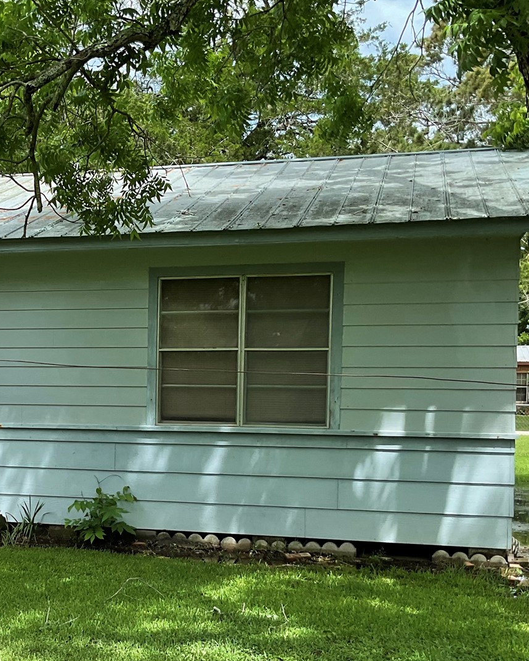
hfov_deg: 27.3
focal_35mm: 54
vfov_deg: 34.5
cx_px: 79
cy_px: 421
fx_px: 1057
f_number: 1.8
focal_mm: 3
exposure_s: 1/816
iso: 25
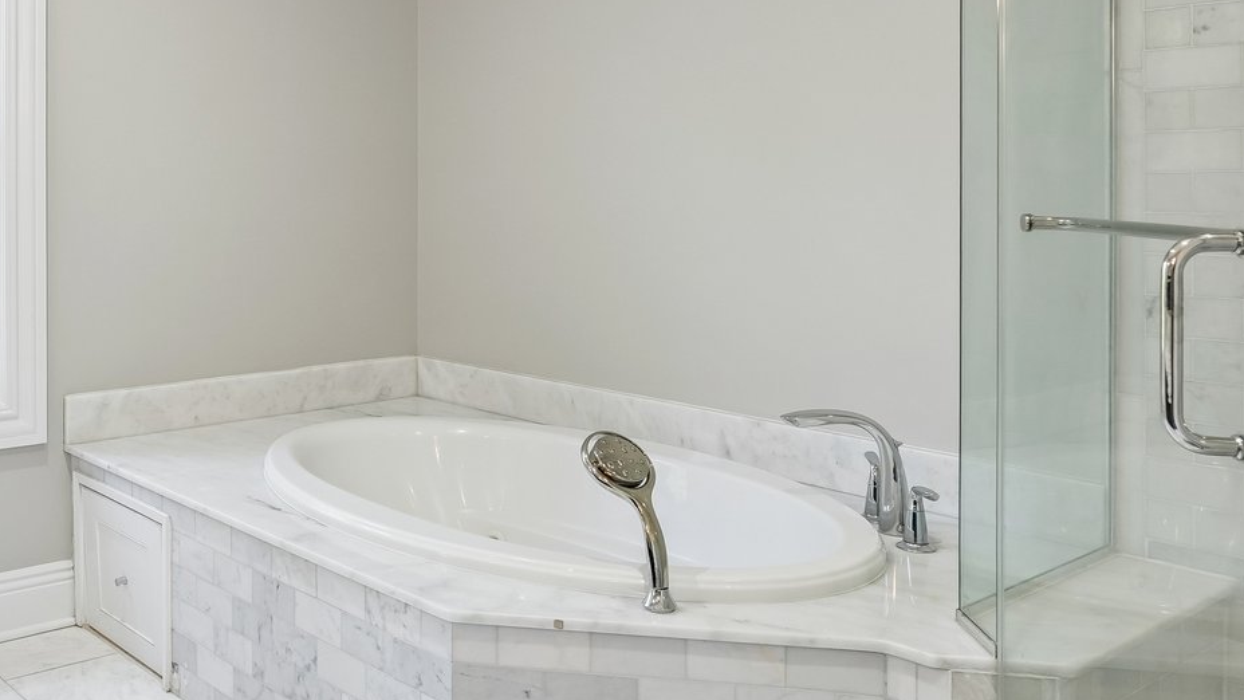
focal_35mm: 37
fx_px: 1220
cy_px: 192
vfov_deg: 31.5
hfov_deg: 51.1
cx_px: 275
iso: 400
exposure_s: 1/15
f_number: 9
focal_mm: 16
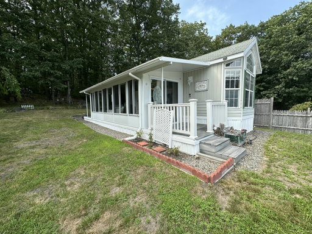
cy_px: 117
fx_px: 126
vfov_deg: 85.7
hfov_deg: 102.1
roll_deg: +1.2
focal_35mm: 14
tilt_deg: -5.0
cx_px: 156
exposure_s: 1/729
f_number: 2.2
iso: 40
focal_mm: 2.22
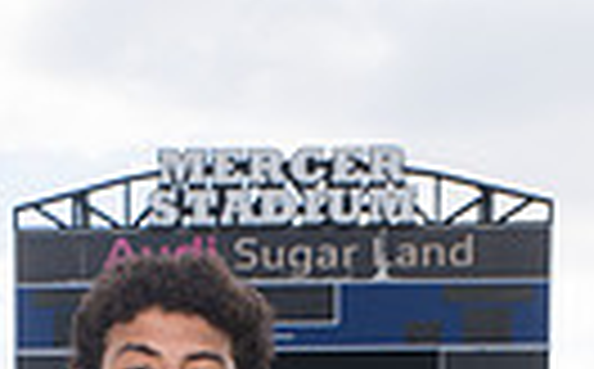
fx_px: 2246
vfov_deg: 8.3
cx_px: 189
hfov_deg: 15.0
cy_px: 1008
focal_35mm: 139
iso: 125
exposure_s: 1/320
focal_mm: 40
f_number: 7.1
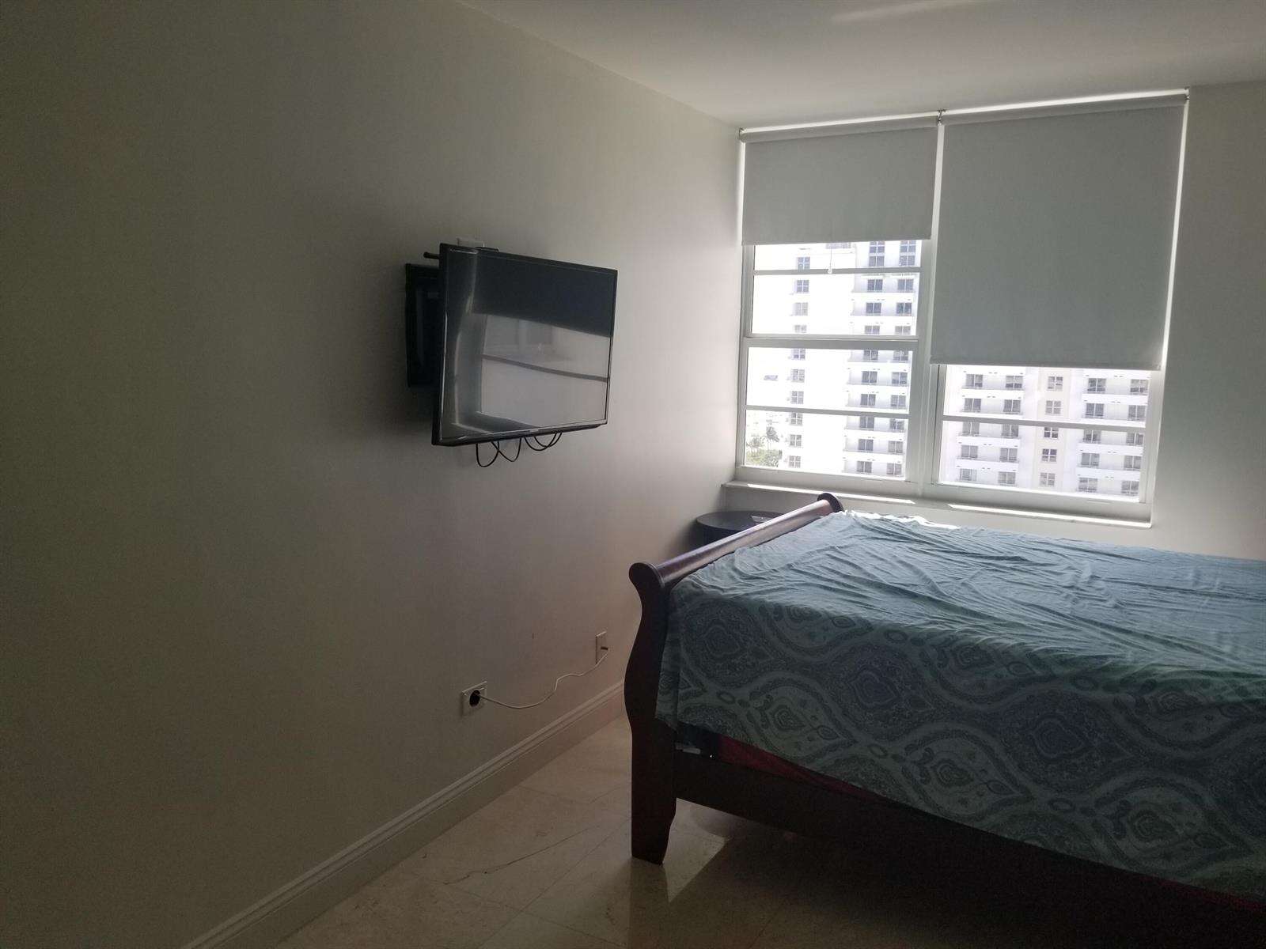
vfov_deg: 53.1
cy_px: 474
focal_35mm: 26
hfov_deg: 67.3
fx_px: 951
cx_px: 633
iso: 50
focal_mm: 4.25
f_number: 1.7
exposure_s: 1/430
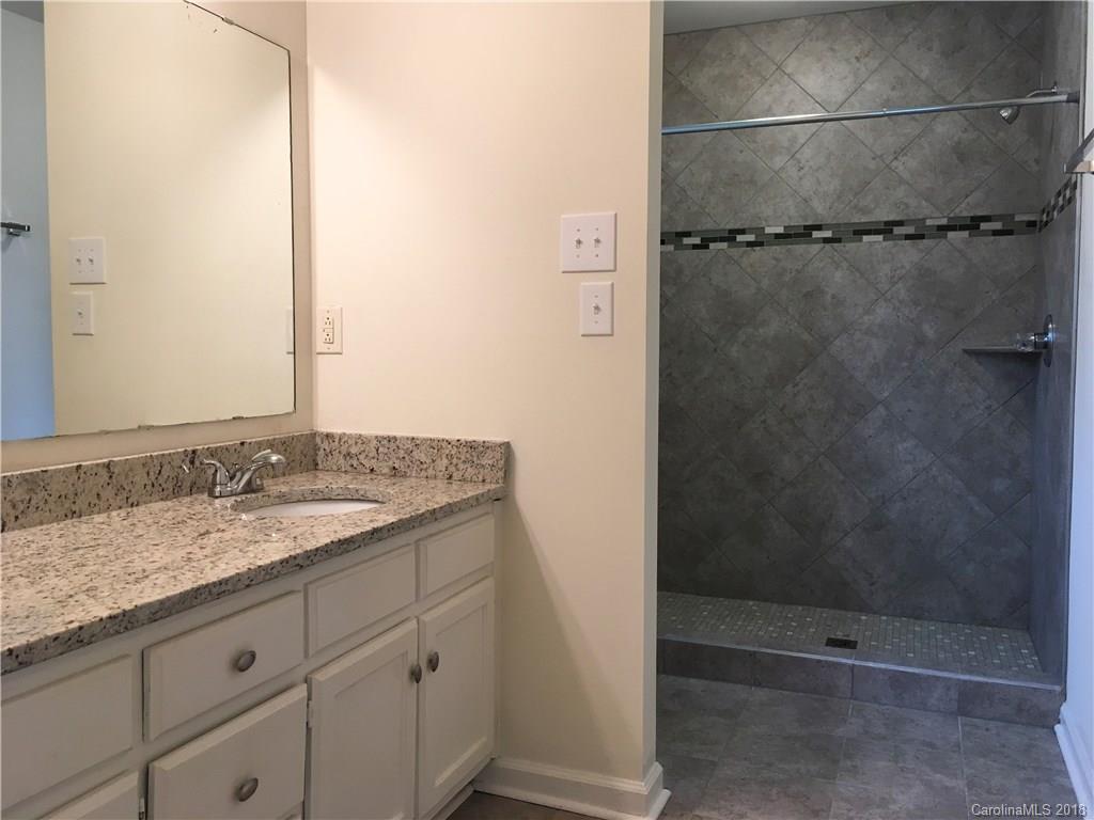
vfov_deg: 48.2
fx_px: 917
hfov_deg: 61.7
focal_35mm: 29
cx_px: 547
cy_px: 410
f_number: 2.2
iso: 32
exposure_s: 1/30
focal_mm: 4.15
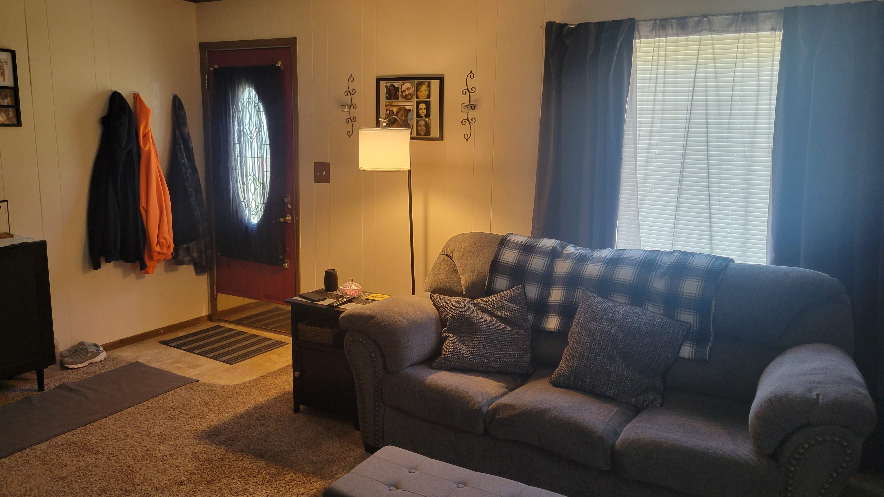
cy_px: 237
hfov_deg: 66.1
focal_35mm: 29
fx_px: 680
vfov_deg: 40.2
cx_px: 444
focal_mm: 5.4
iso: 200
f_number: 1.8
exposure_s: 1/60
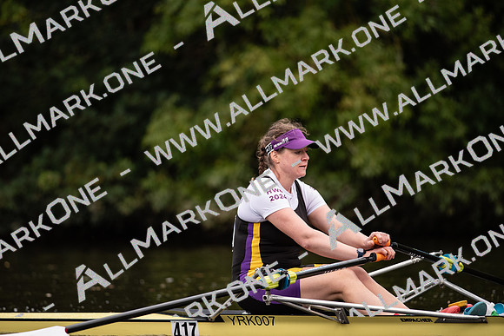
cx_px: 252
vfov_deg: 4.6
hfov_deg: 6.9
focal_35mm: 300
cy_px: 168
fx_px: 4201
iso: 1250
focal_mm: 300
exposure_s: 1/1600
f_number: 4
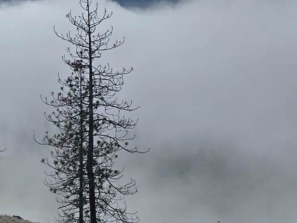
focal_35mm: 125
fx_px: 1073
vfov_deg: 11.7
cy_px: -6
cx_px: -293
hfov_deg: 13.5
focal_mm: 6.3
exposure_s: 1/2843
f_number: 1.7
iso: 12
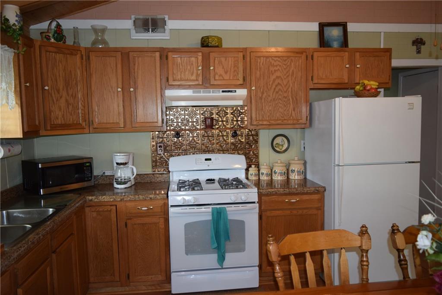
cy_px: 148
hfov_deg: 67.4
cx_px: 221
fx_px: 332
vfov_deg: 47.9
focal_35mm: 27
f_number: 4
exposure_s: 1/60
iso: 800
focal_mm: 18
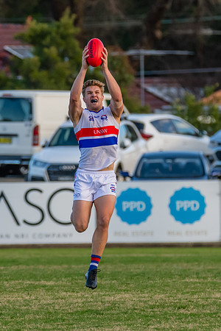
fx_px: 8152
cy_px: 164
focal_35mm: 885
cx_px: 111
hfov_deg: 1.6
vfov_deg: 2.3
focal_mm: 380
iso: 1400
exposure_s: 1/1600
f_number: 6
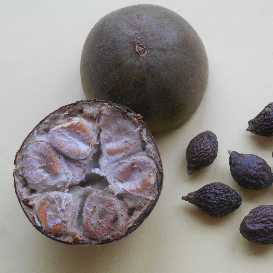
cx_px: 180
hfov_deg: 23.9
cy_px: 136
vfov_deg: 24.0
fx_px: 642
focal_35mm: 72
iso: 250
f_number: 4.4
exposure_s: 1/30
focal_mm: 10.9
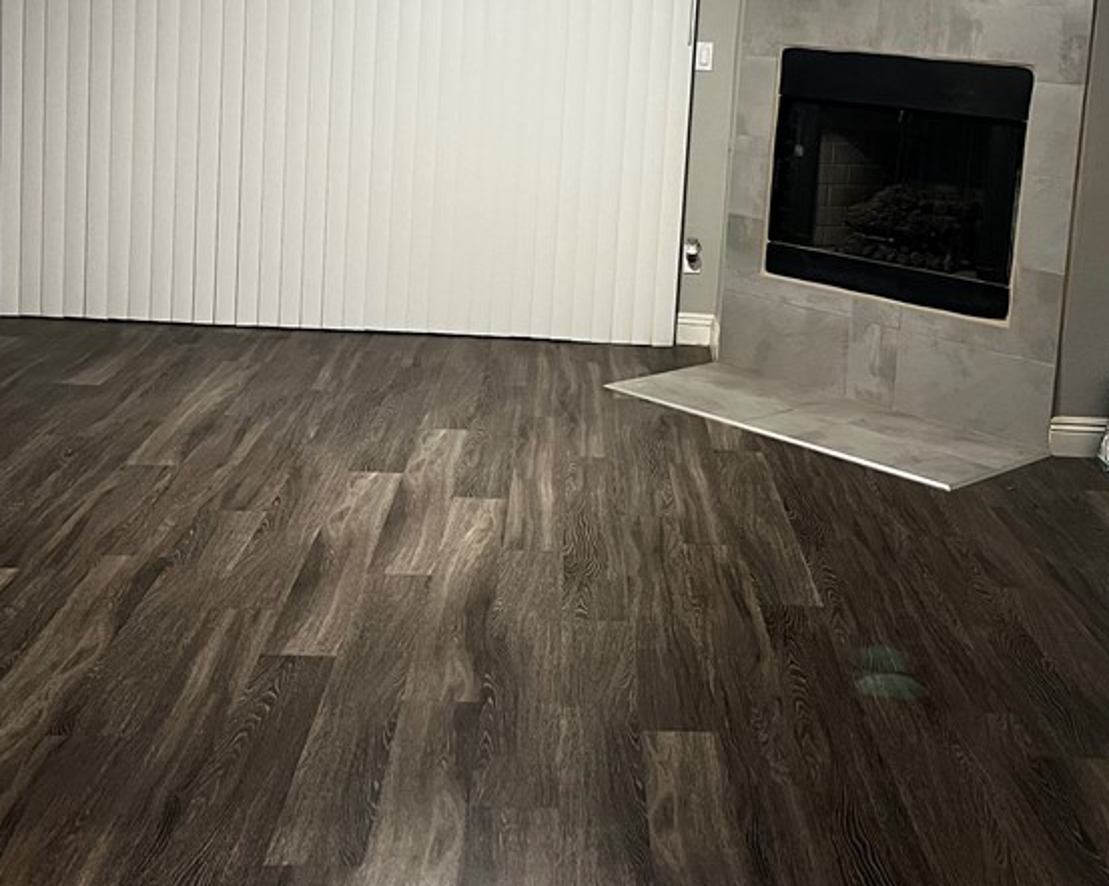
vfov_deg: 31.3
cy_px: 190
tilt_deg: -7.9
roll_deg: -3.9
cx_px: 688
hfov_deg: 39.3
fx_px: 1542
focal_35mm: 47
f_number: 1.5
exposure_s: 1/40
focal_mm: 5.7
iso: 400
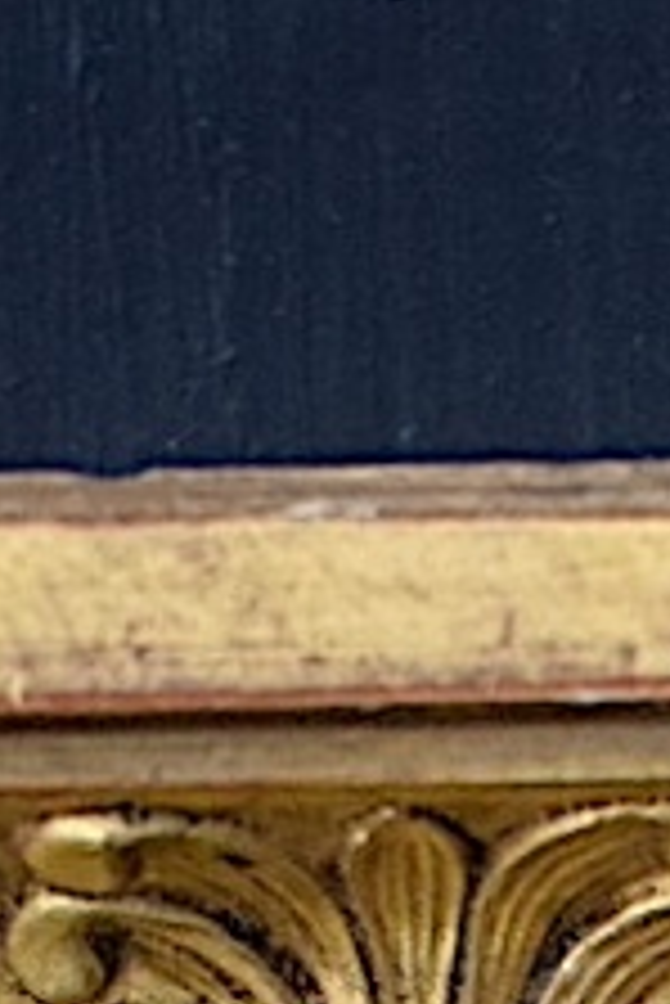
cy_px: 2611
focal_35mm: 274
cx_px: 1421
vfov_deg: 7.0
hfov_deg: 4.9
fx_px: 7637
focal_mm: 34
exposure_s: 1/60
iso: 2000
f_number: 4.5
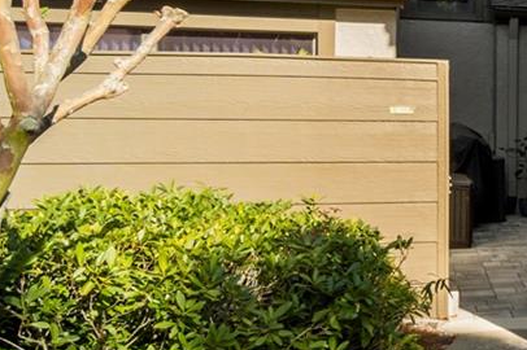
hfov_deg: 20.6
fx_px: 1038
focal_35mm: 71
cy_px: -3
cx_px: 935
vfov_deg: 18.6
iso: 100
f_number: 9
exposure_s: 1/200
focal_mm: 12
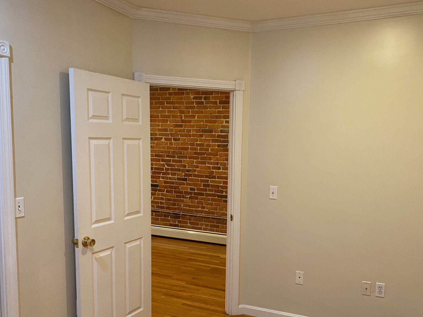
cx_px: 237
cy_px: 201
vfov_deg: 42.6
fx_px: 403
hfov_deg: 55.2
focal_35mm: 33
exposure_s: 1/60
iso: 200
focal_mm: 4.25
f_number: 1.8
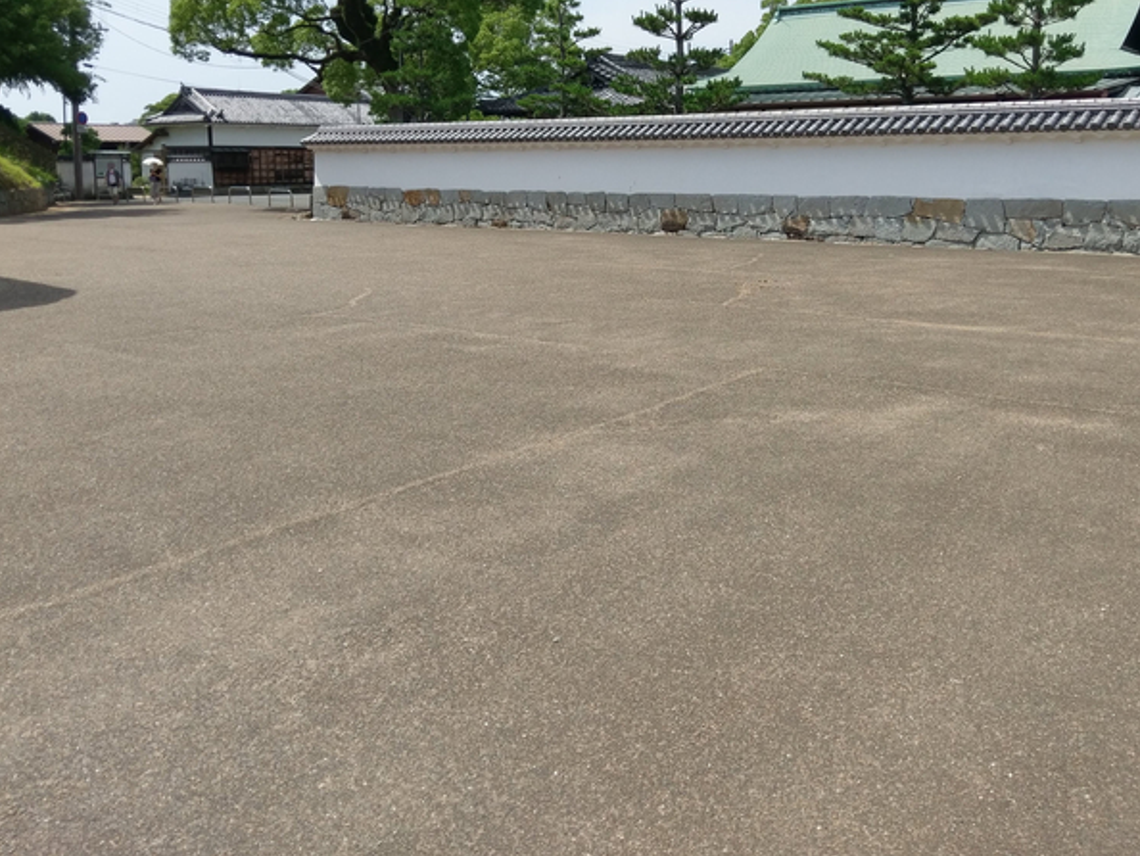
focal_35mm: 35
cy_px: 309
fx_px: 1153
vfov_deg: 40.4
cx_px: 576
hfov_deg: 52.6
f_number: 1.8
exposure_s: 1/2824
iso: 100
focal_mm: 4.58
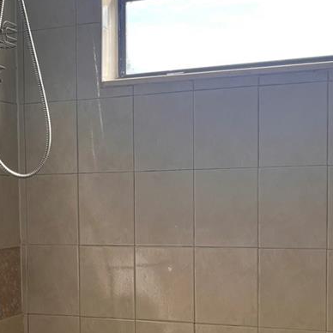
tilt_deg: -3.6
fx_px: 773
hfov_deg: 23.6
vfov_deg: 24.1
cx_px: 26
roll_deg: +0.6
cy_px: 235
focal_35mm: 71
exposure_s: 1/348
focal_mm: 5.1
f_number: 1.6
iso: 50
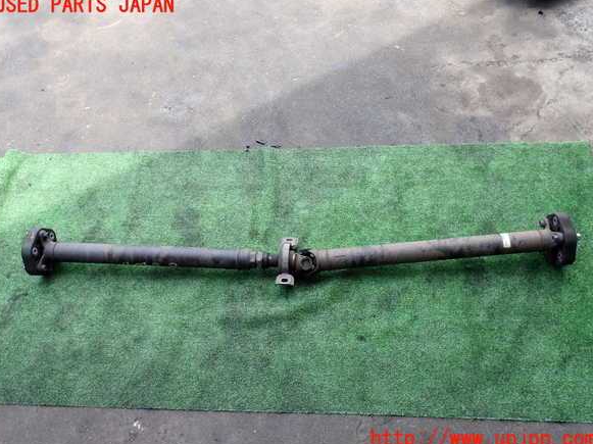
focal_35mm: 31
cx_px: 295
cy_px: 223
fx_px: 531
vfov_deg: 45.4
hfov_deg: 58.4
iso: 100
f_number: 3.2
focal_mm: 5.4
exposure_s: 1/200
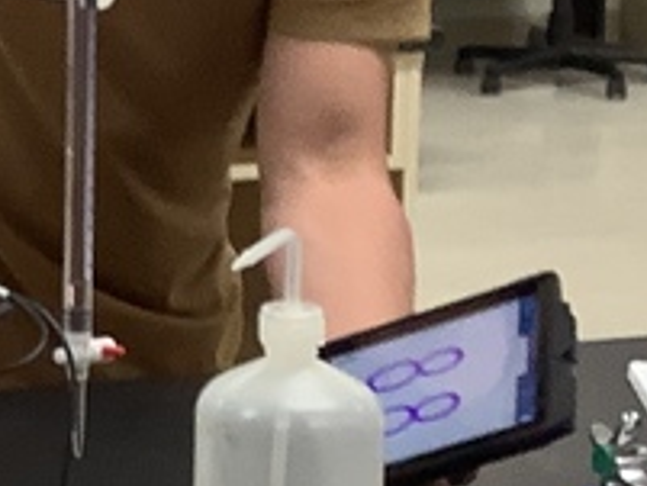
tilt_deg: -10.9
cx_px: -528
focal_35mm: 158
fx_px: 2955
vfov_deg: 9.4
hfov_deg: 11.6
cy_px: 84
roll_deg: +0.2
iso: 100
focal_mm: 3.3
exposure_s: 1/60
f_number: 2.4
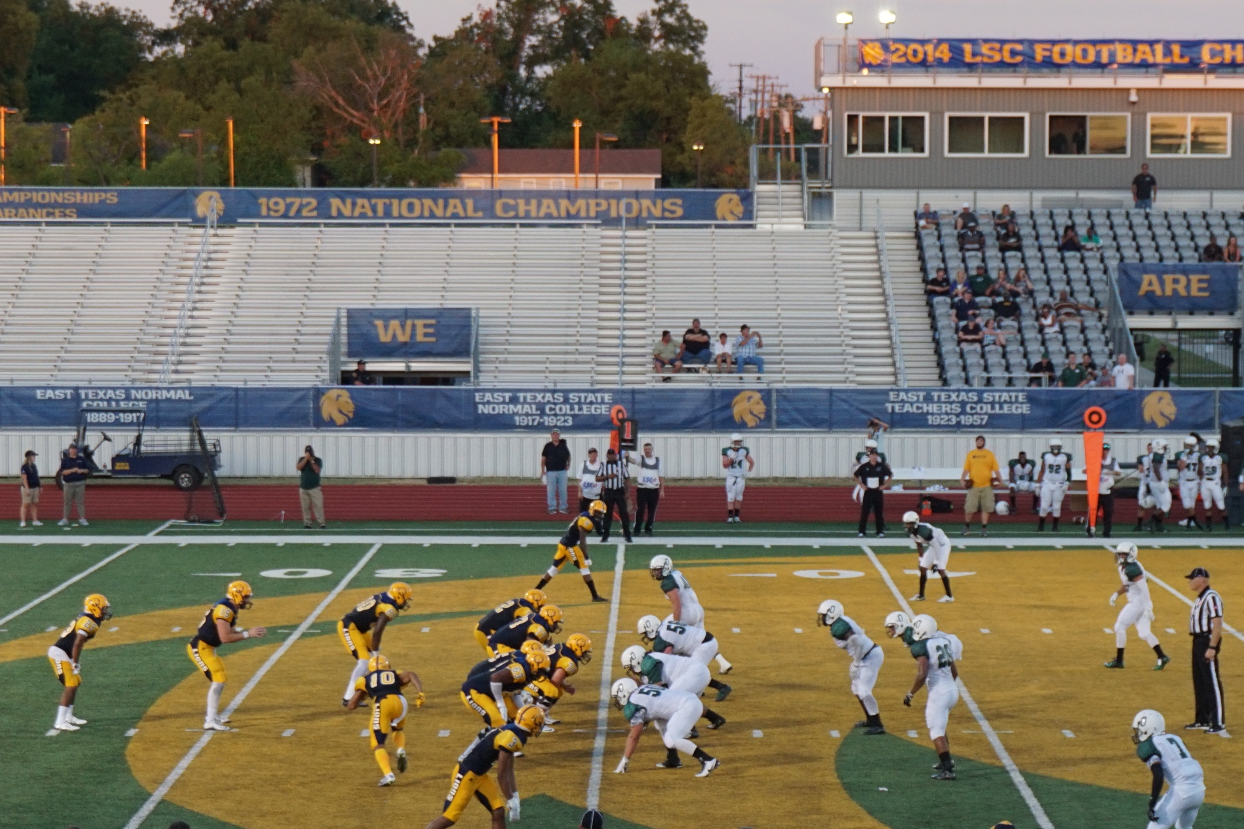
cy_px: 559
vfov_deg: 11.5
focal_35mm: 119
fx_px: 4112
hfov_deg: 17.2
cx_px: 735
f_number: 5.6
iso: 400
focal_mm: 40
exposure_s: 1/160
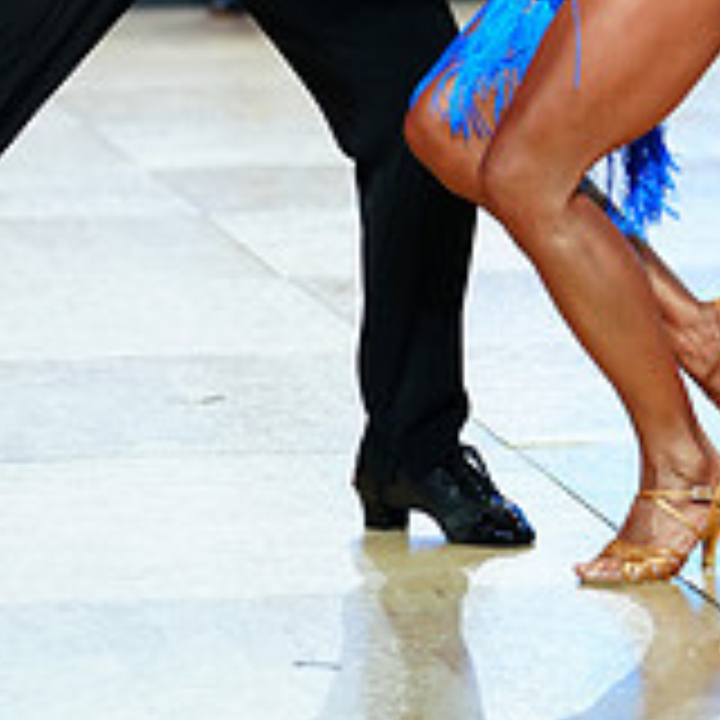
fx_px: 5954
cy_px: -256
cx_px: 367
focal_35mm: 253
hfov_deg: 6.9
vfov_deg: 6.8
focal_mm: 82
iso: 640
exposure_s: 1/400
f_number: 2.8
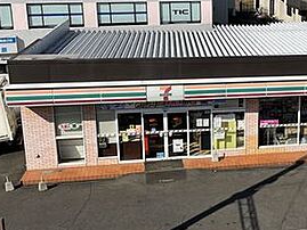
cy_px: 92
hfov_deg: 31.1
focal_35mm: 58
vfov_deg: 25.2
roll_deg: -1.3
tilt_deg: -13.9
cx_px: 296
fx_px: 515
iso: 32
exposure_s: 1/6135
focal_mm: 4.2
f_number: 1.6
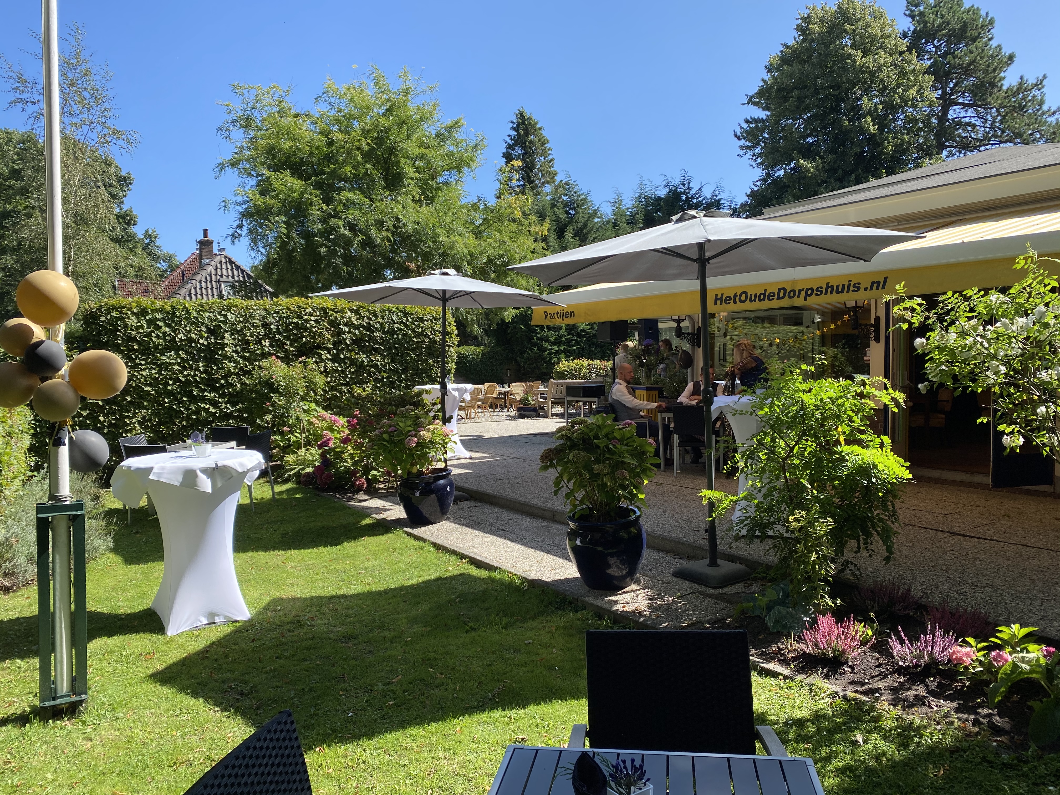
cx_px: 530
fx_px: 796
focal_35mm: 26
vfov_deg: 53.1
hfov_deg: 67.3
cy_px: 398
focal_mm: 4.25
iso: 32
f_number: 1.8
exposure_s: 1/1124
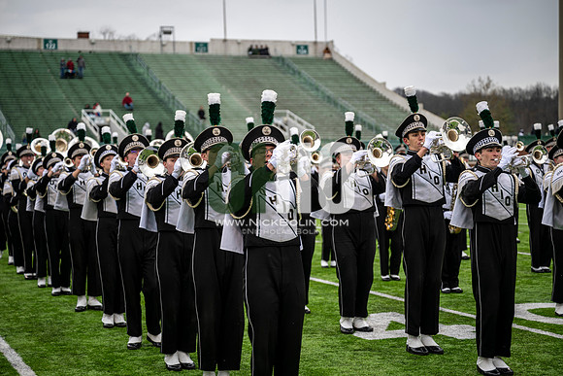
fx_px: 1095
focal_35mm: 70
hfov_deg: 28.8
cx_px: 282
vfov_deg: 19.5
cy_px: 188
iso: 100
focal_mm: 70
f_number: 2.8
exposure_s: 1/500
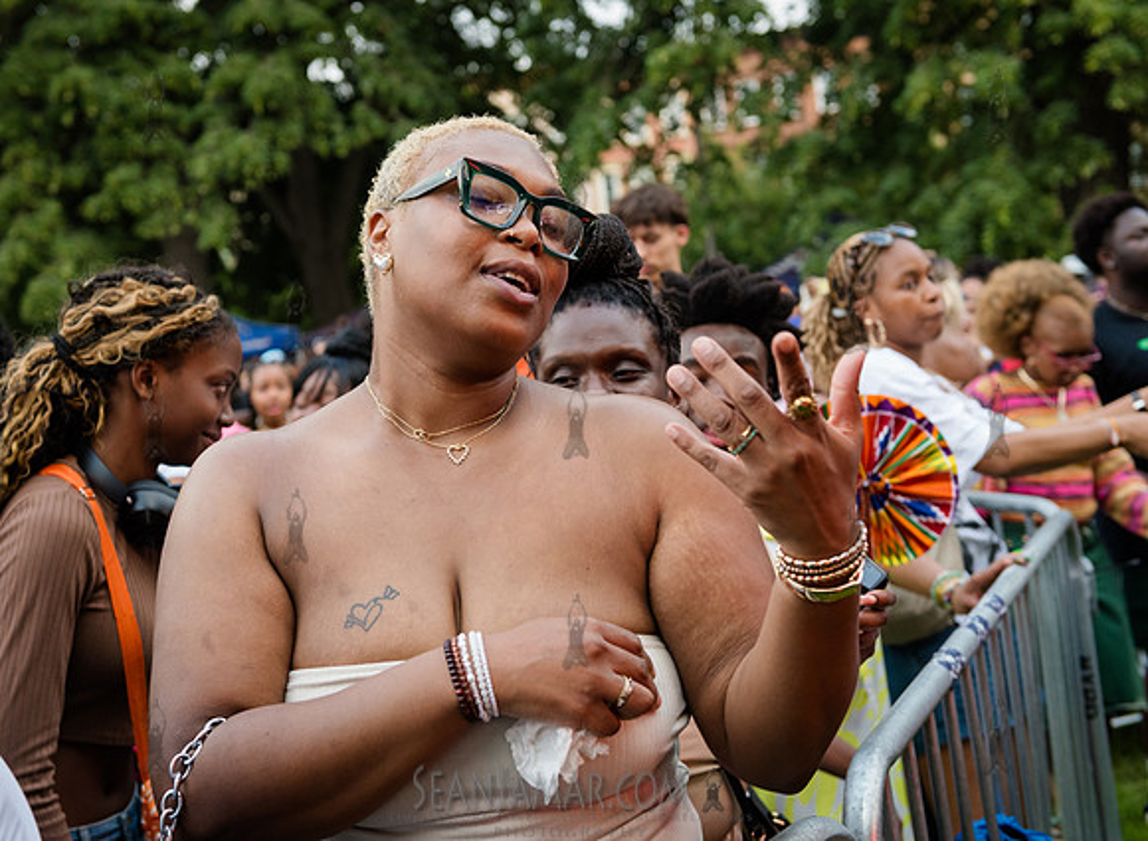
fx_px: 1789
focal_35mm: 54
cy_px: 394
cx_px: 477
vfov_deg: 26.5
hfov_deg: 35.5
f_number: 3.5
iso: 1000
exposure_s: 1/500
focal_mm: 48
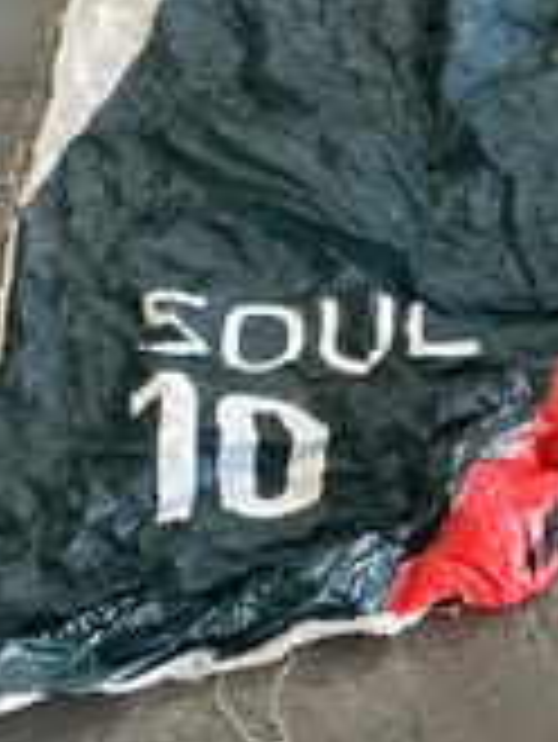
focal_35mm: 94
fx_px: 2018
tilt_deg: -27.3
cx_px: 328
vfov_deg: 20.1
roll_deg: +0.0
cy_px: -29
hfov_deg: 15.7
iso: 320
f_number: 2.4
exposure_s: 1/50
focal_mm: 3.3
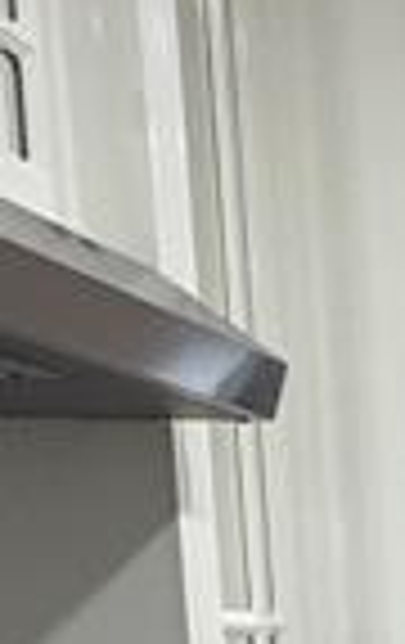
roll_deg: +0.4
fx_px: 1863
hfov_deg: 10.0
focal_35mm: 106
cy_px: 955
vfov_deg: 17.7
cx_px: 1116
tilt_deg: -9.2
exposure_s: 1/120
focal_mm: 2.22
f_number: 2.2
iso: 250
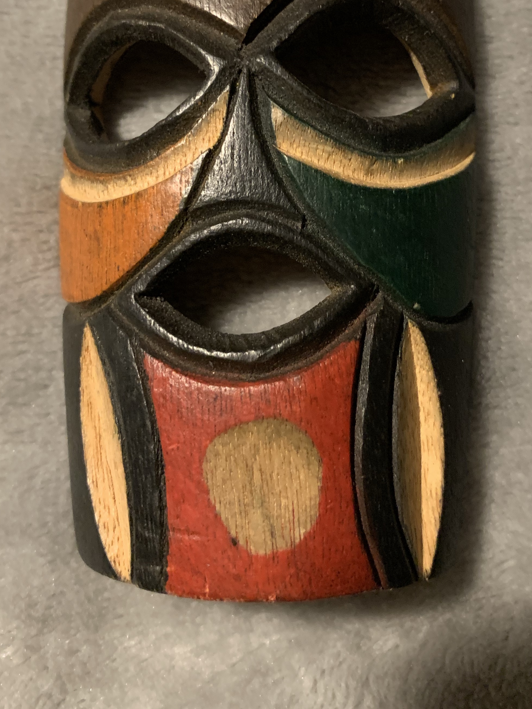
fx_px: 820
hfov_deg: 35.9
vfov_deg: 45.9
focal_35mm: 40
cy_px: 220
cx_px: 289
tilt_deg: -82.4
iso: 640
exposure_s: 1/30
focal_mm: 4.25
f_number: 1.8
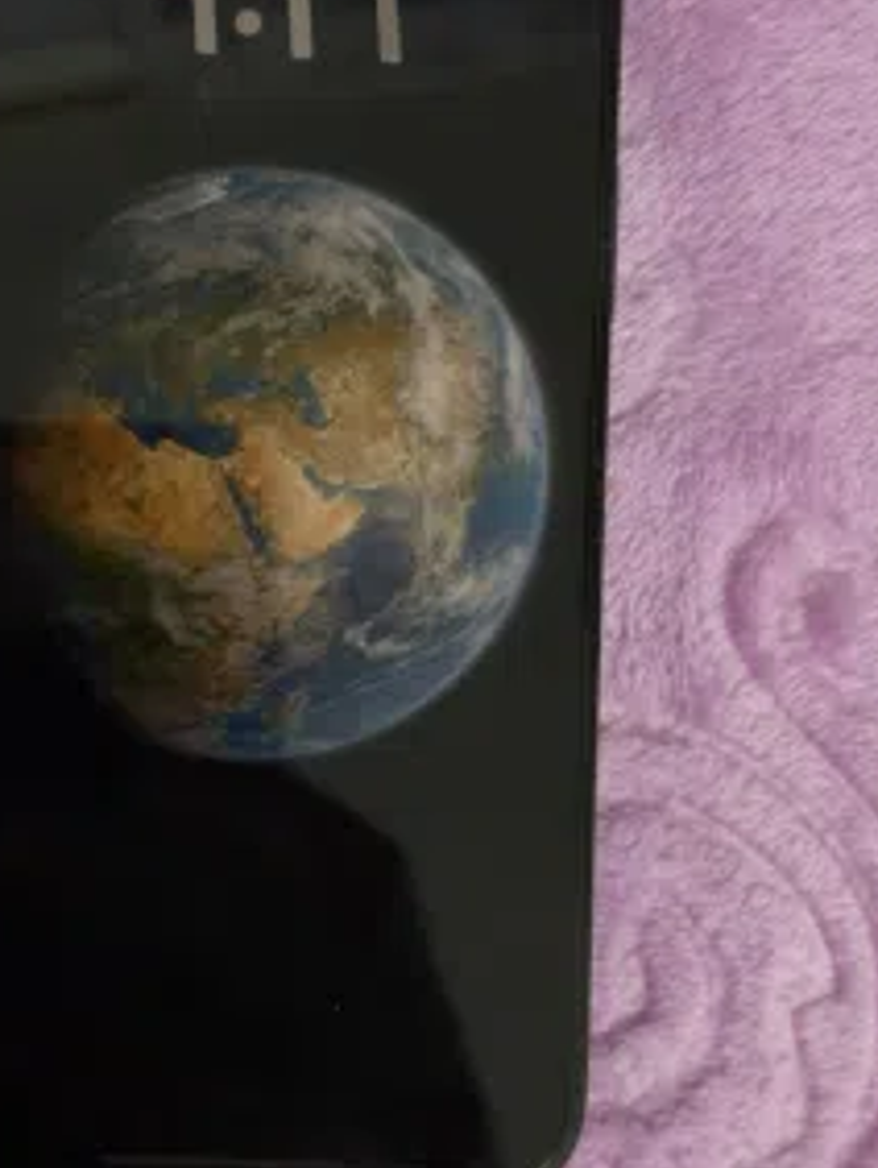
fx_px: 2296
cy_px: 447
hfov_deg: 21.6
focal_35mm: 68
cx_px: 319
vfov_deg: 28.4
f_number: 1.78
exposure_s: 1/21
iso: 800
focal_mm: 6.76
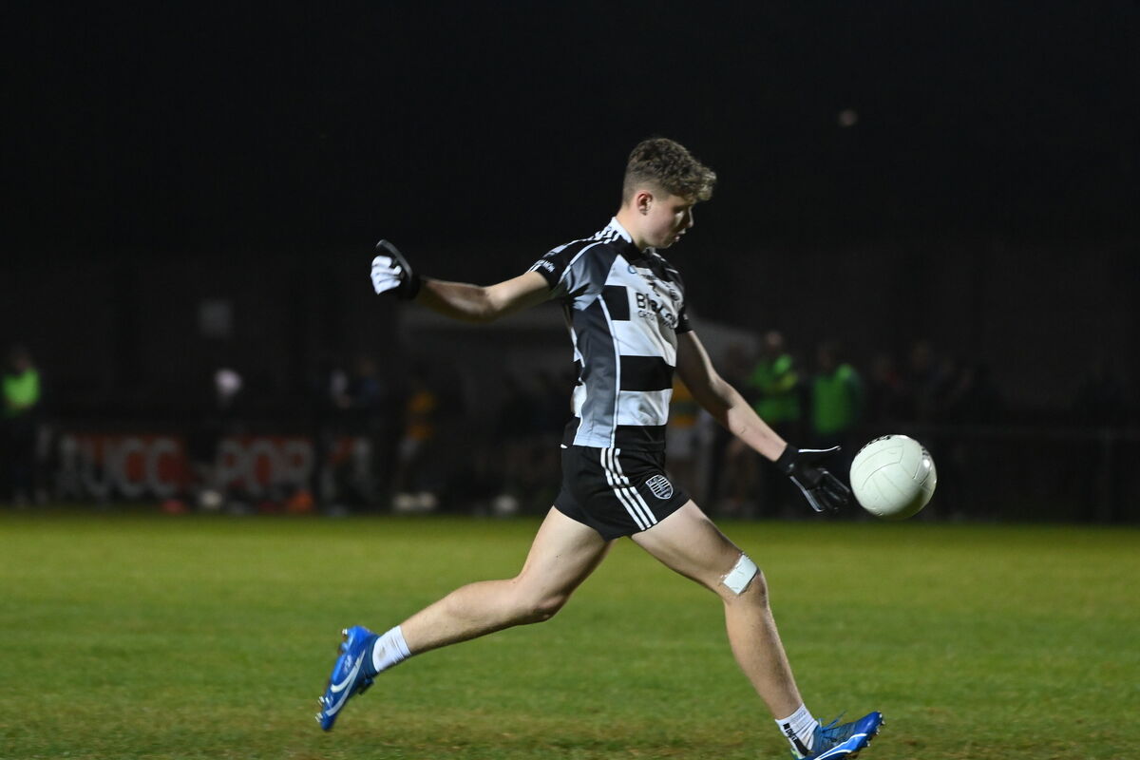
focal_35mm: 300
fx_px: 9499
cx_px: 570
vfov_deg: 4.6
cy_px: 380
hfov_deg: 6.9
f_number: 5.6
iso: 10000
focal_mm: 300
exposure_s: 1/400
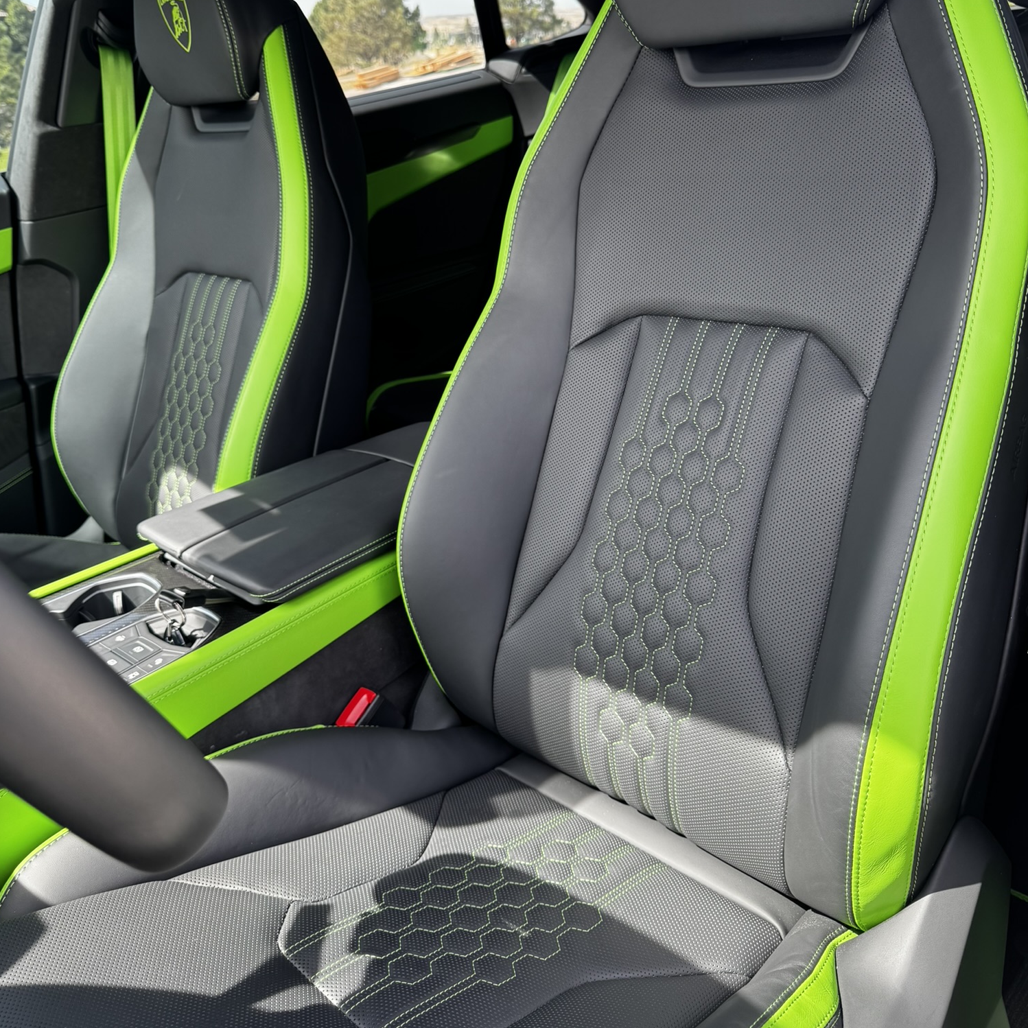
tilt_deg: -21.7
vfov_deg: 55.2
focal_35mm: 29
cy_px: 413
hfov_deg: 55.6
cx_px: 519
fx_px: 974
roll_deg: +4.4
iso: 64
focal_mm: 6.76
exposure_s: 1/213
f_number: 1.78
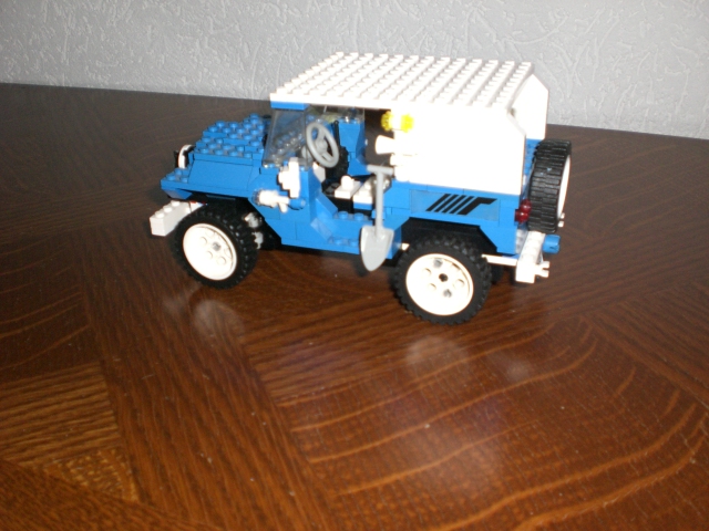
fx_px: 778
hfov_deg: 49.0
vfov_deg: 37.7
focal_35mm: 38
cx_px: 354
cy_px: 266
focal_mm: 6.3
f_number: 3.1
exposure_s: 1/60
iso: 200
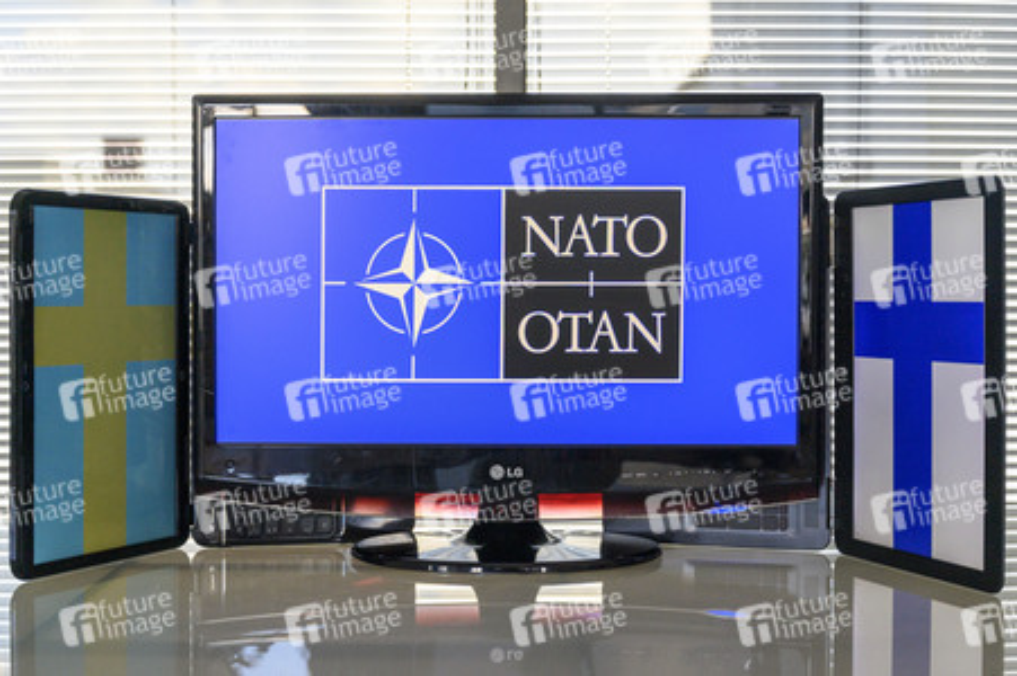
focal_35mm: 43
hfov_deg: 45.5
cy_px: 338
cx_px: 508
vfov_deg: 31.1
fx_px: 1214
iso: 400
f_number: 4
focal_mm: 43
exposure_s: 1/320
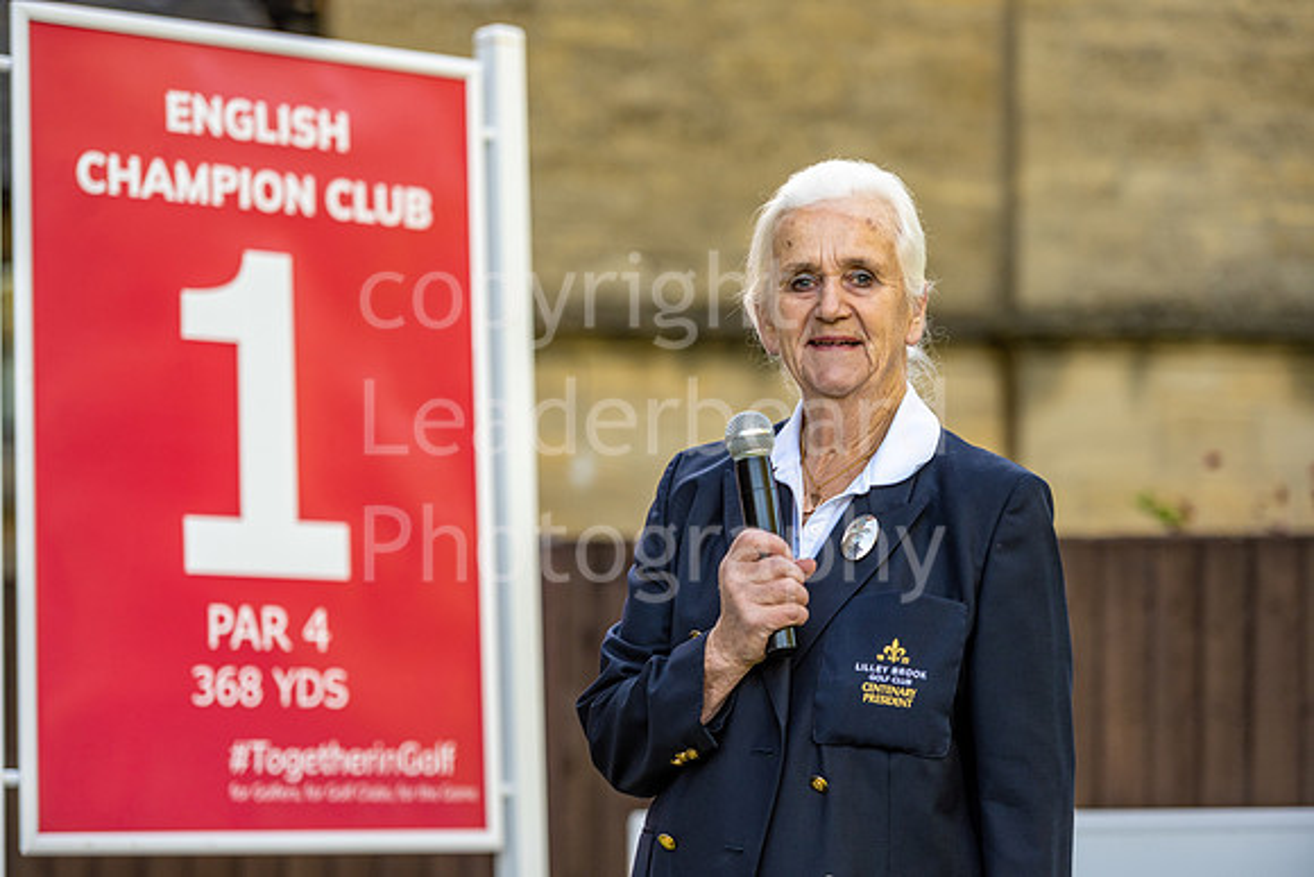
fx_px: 4563
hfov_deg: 16.4
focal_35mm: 125
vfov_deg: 11.0
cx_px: 657
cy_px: 438
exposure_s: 1/640
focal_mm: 125
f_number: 2.8
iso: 500
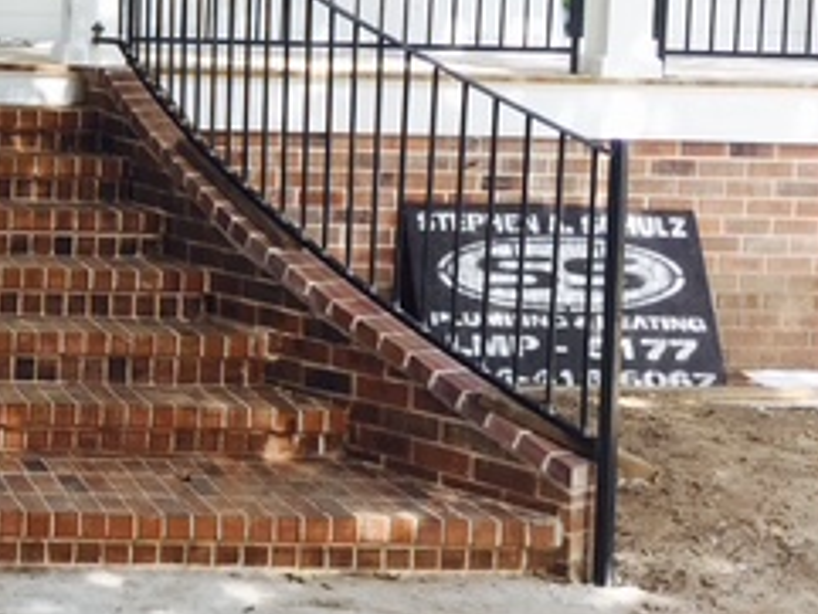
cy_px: 139
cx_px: -224
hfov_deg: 22.8
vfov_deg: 19.0
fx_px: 1820
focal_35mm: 77
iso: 32
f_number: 2.2
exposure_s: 1/198
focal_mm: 4.15
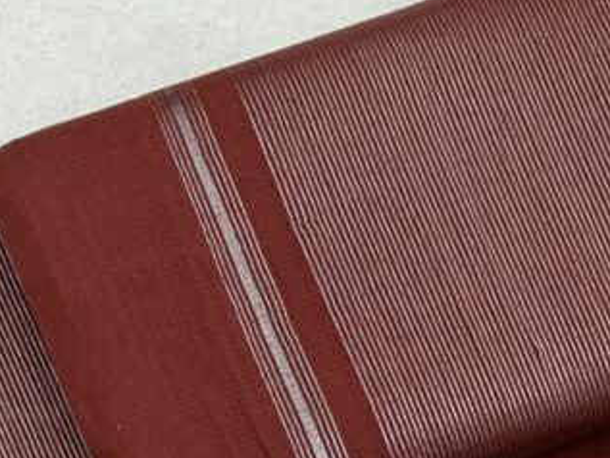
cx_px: 548
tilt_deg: -76.2
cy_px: 647
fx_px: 1481
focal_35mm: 84
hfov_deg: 22.7
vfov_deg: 16.3
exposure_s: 1/100
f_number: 1.6
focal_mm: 5.1
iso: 125
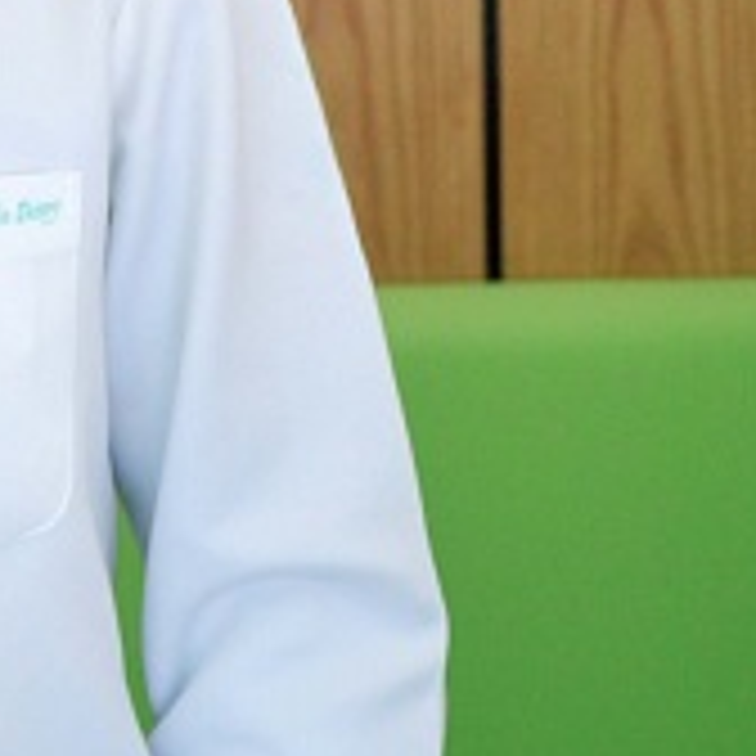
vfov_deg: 10.8
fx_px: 3929
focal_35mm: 159
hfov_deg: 10.1
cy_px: -173
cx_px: -783
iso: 500
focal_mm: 30
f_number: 5
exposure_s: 1/100
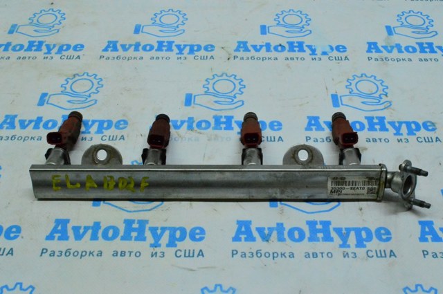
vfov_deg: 31.8
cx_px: 222
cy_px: 147
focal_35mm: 42
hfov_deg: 46.5
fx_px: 516
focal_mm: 28
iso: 6400
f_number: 29
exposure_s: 1/50
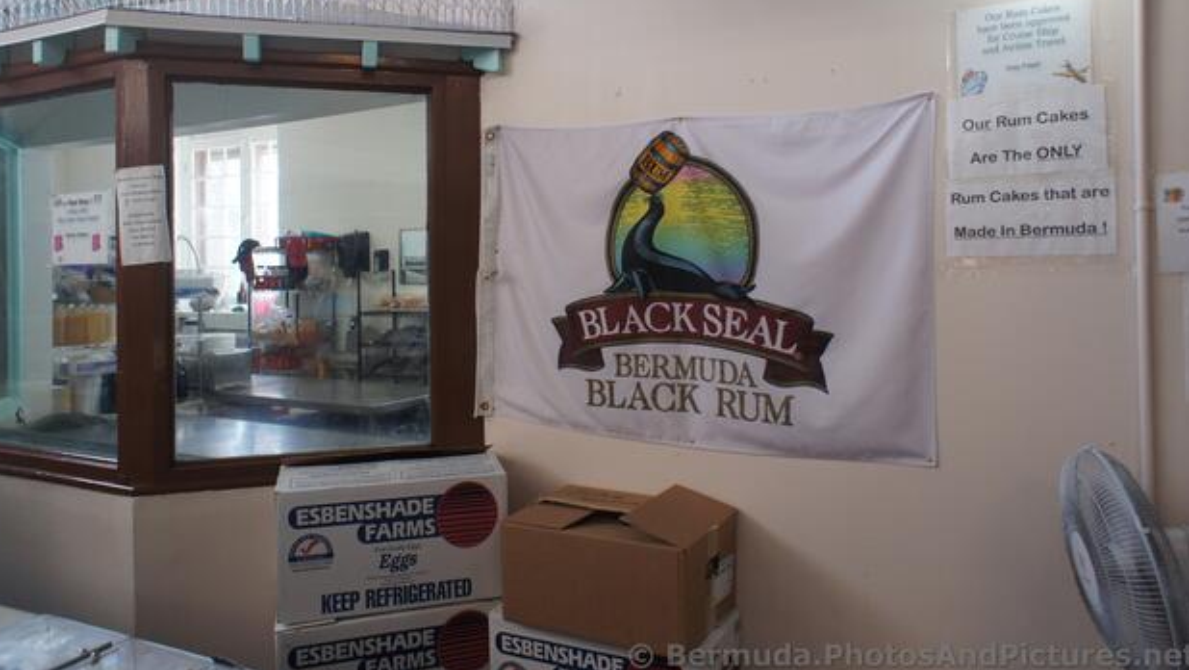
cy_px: 265
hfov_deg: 71.9
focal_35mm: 26
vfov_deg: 44.2
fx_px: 820
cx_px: 585
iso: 320
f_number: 4
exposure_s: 1/160
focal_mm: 16
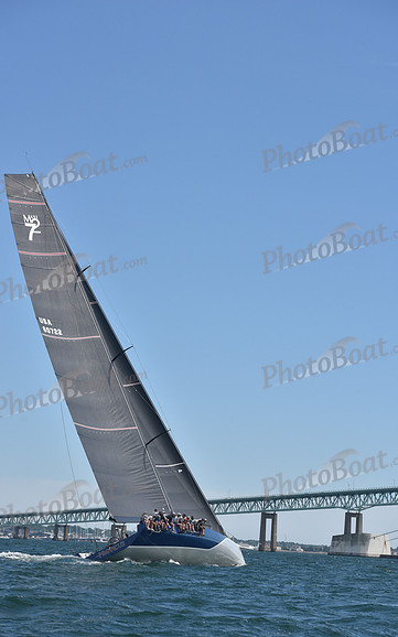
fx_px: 1528
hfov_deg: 14.8
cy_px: 318
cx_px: 205
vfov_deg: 23.6
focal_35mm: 88
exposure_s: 1/800
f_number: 6.3
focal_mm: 86
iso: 320
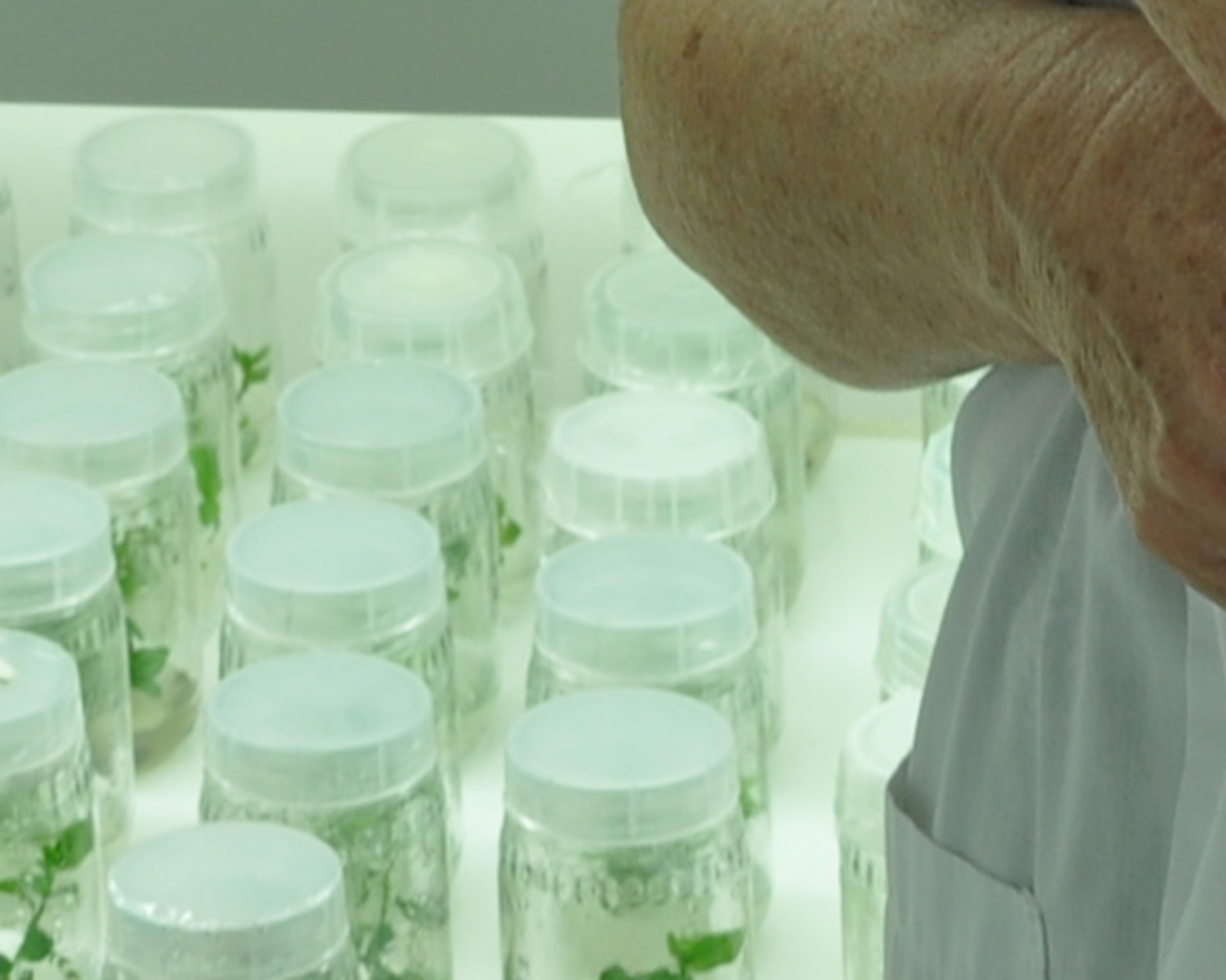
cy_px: -1257
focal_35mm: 194
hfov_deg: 10.0
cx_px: 286
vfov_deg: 7.5
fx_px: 7023
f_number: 8
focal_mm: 25
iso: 250
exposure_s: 1/60
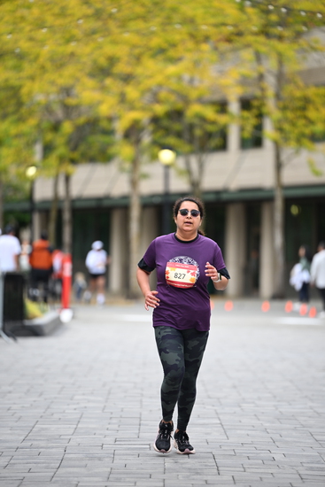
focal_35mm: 195
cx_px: 162
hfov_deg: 7.0
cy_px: 244
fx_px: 2639
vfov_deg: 10.5
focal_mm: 195
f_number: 2.8
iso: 640
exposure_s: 1/2000
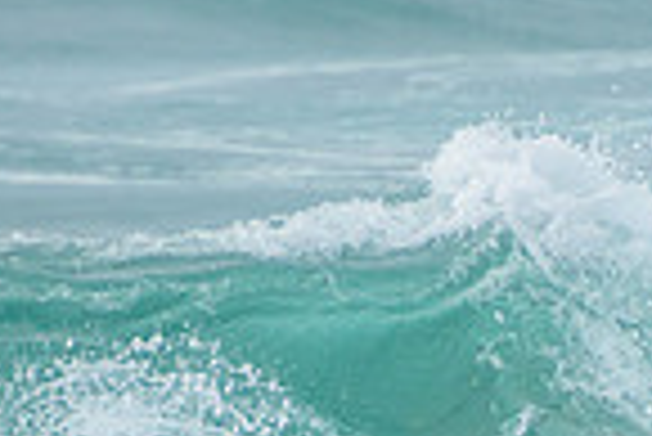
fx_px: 43383
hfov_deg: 0.9
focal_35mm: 2393
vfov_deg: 0.6
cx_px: 656
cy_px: 623
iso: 400
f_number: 5.6
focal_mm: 400
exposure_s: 1/2000
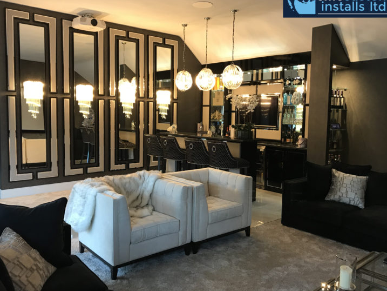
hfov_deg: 60.0
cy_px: 138
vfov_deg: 46.8
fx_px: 335
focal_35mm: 30
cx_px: 191
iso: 40
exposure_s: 1/17
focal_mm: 3.99
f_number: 1.8
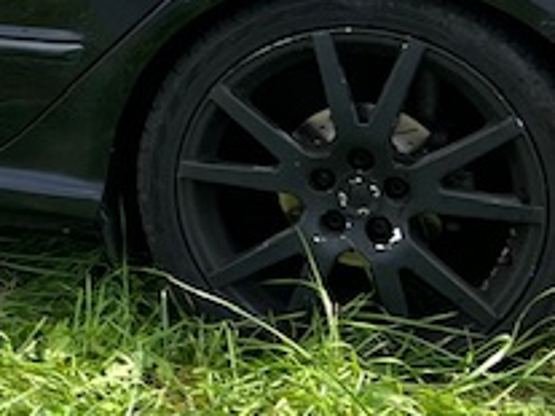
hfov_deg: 11.2
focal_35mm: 161
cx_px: -544
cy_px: -137
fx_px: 2580
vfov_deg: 9.1
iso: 50
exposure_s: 1/1621
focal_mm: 5.7
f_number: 1.5
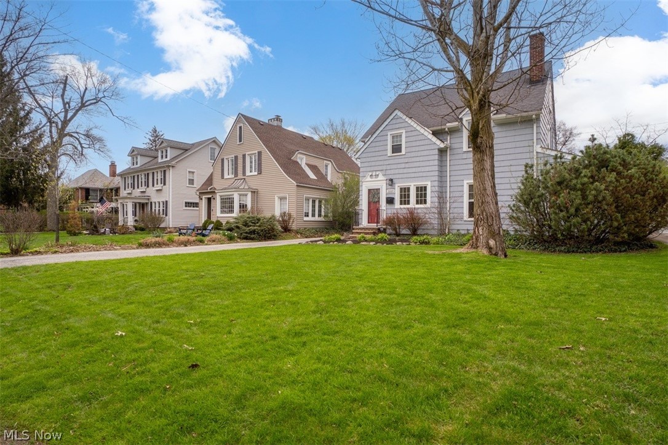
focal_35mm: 18
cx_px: 334
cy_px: 222
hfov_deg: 90.0
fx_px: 334
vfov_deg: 67.3
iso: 100
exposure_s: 1/60
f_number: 8
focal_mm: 12
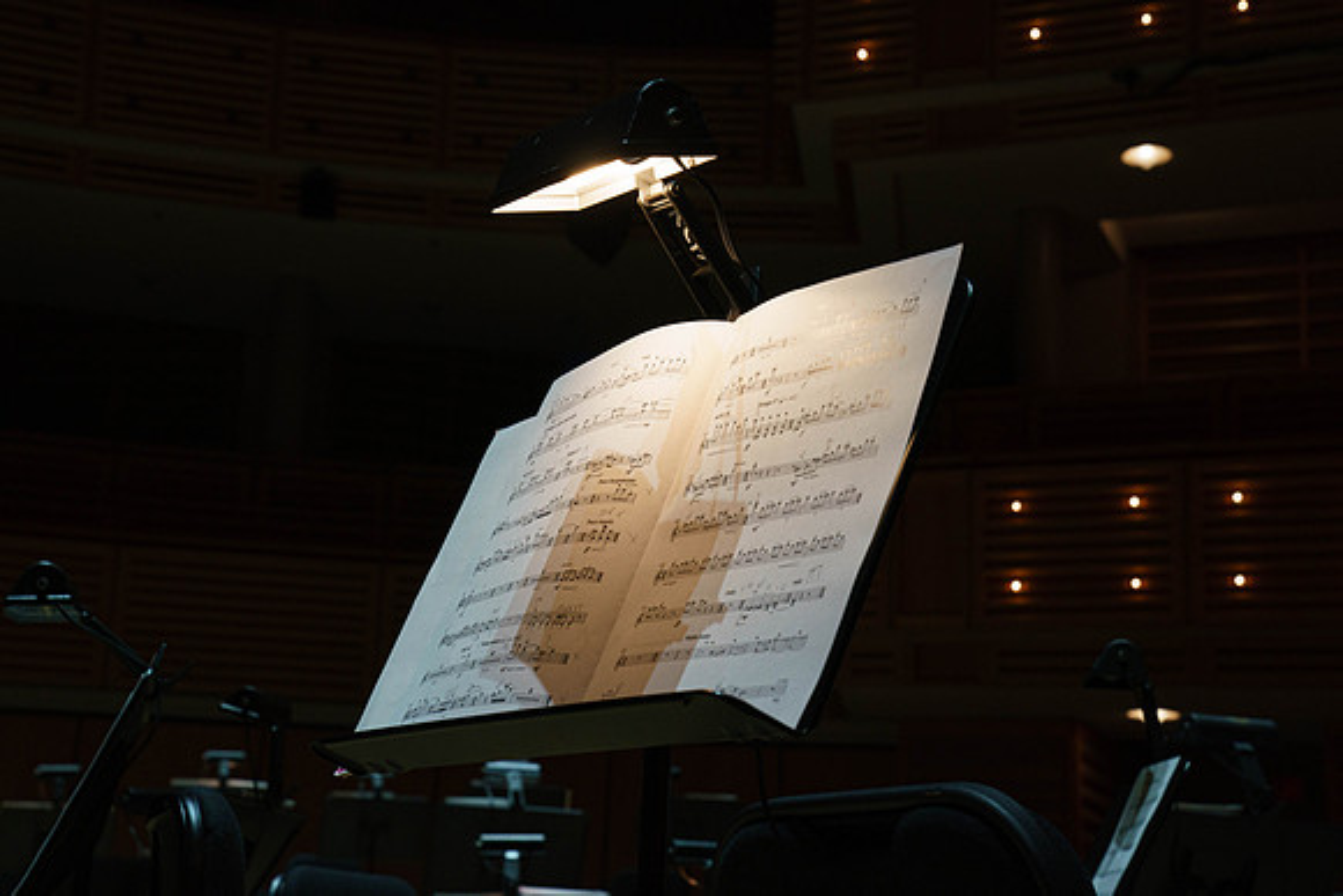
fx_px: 2425
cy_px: 448
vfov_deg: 20.9
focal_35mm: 65
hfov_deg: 31.0
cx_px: 672
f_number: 9
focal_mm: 65
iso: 2500
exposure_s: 1/200
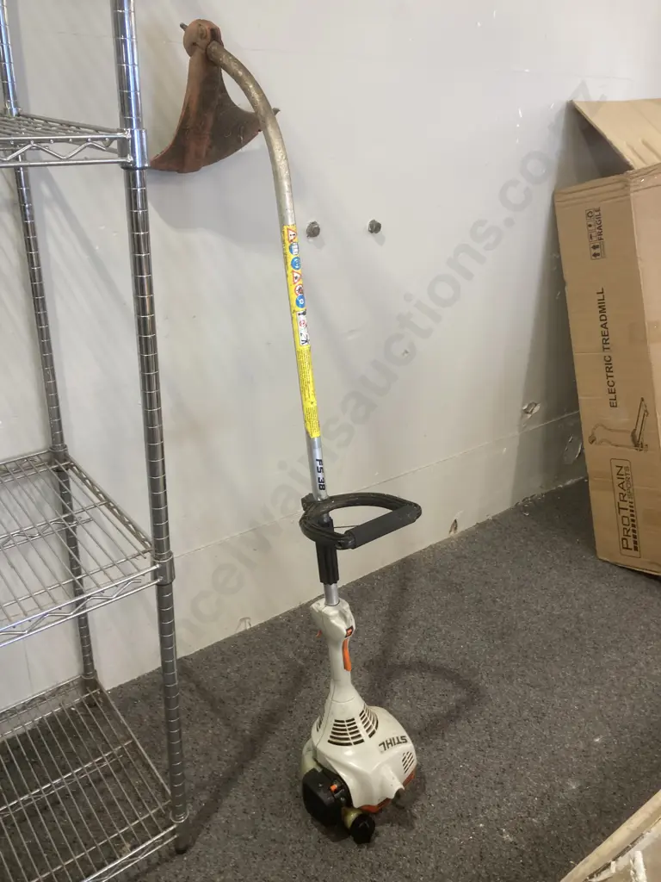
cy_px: 441
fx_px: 713
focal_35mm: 28
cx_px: 330
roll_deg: -2.4
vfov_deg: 63.4
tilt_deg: -24.0
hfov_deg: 49.7
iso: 80
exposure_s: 1/50
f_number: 1.8
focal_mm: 3.99
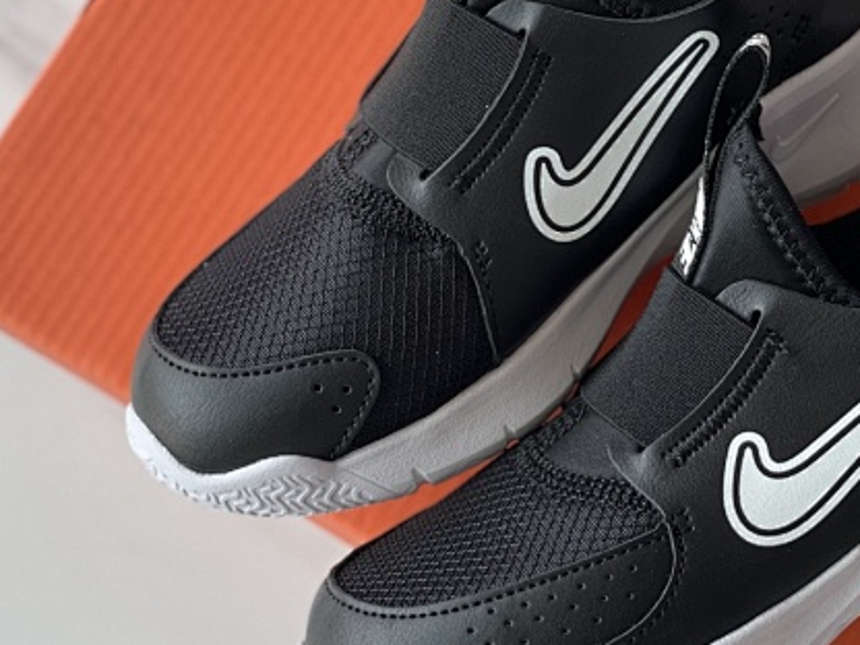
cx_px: 684
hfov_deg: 15.9
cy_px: 232
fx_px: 3056
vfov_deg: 12.0
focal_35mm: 123
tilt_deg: -77.7
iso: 50
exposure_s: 1/121
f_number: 2.2
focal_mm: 7.5
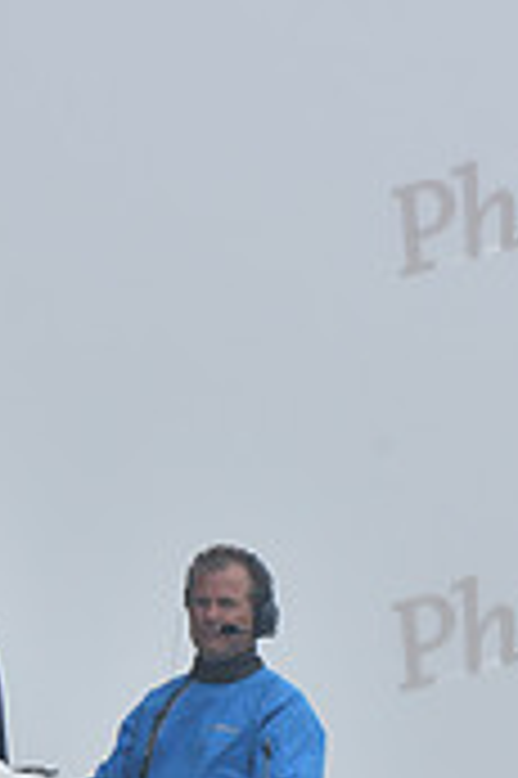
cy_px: 872
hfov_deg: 2.1
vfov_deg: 3.2
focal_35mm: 654
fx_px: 14143
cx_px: 160
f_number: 11
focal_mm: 195
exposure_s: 1/800
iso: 250
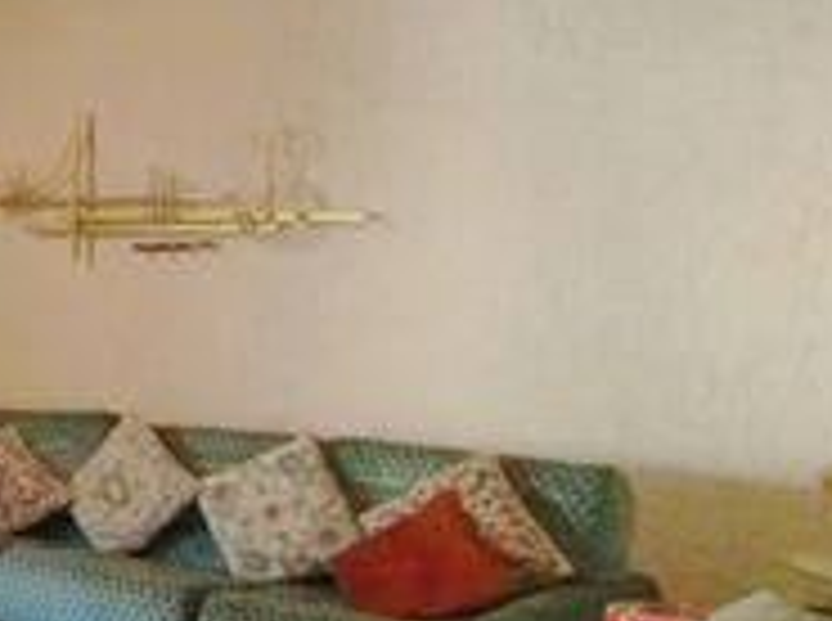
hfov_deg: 24.9
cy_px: 243
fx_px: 1247
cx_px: -508
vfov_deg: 27.9
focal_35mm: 52
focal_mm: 1.65
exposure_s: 1/33
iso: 250
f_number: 2.2
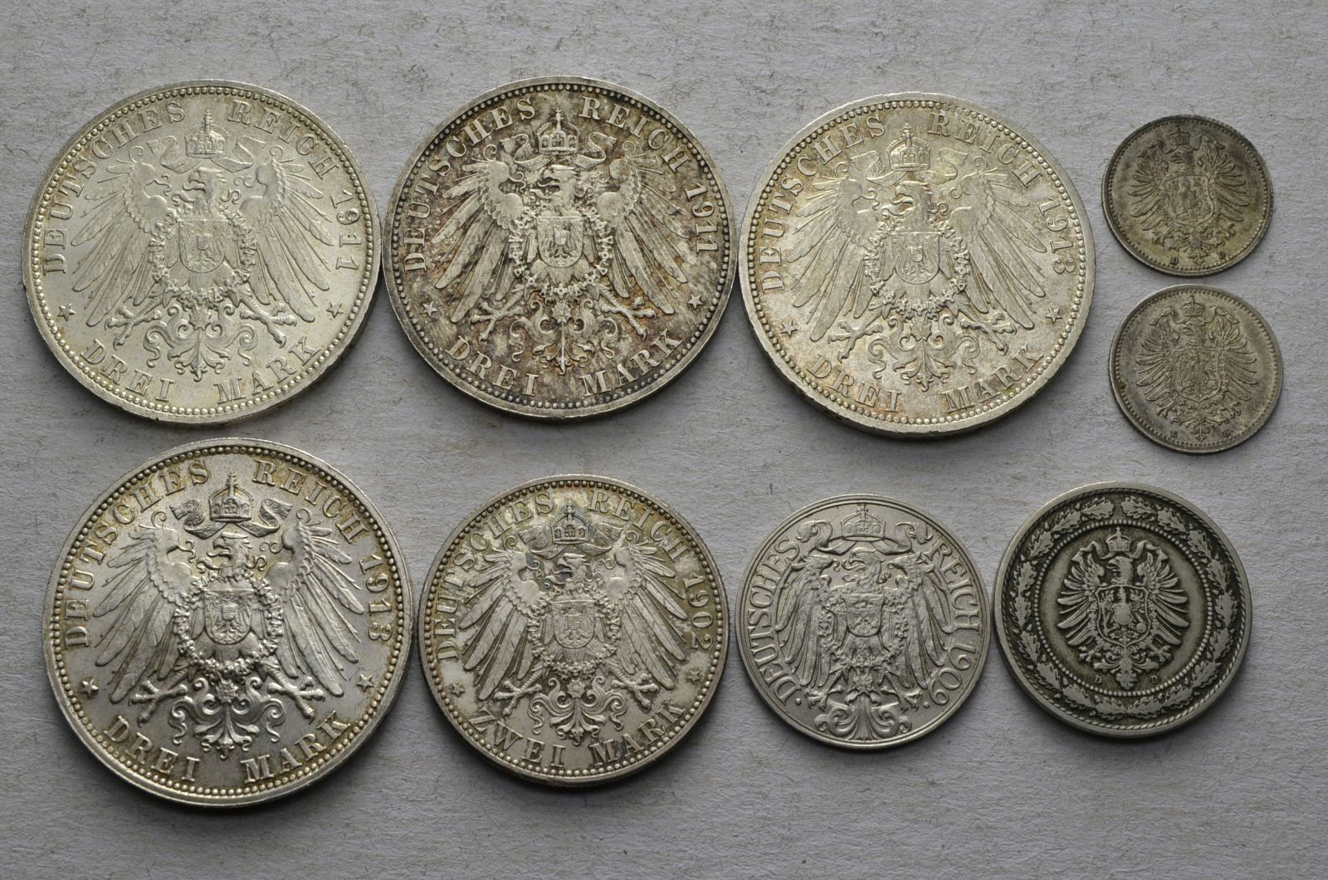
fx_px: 2098
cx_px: 664
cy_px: 440
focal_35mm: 57
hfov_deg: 35.1
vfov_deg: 23.7
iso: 400
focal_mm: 38
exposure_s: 1/250
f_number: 14
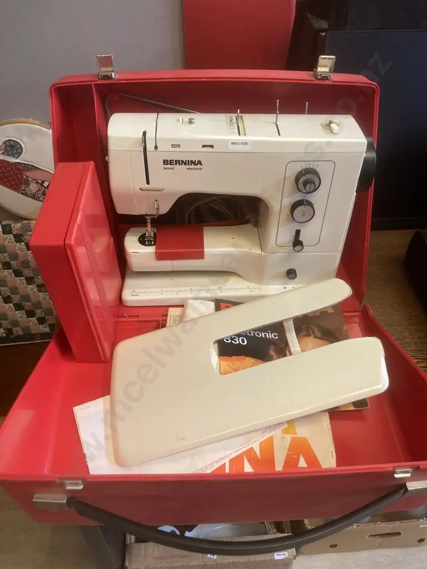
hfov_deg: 49.7
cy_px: 284
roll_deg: -0.5
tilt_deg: -42.0
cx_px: 214
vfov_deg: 63.4
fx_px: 461
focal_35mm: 28
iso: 200
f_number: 1.8
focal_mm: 3.99
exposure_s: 1/50
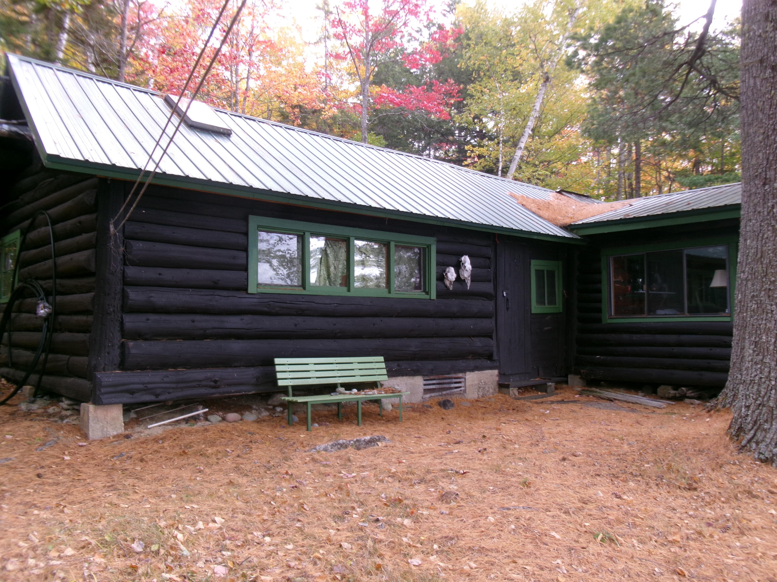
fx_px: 628
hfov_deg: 63.4
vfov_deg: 49.7
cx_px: 388
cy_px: 291
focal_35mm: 28
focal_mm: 5.1
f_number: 3.9
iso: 100
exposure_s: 1/70
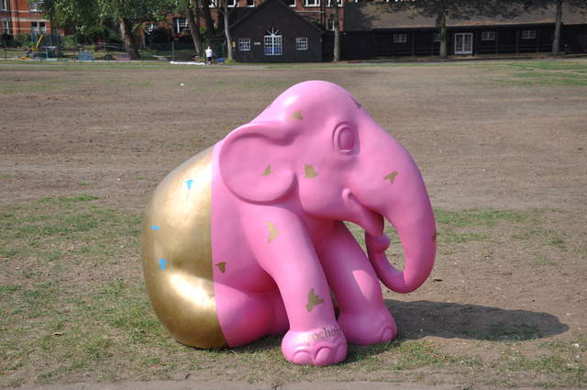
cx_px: 294
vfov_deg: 21.5
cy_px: 195
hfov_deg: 31.9
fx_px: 1026
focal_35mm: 63
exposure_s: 1/640
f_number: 5
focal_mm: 42
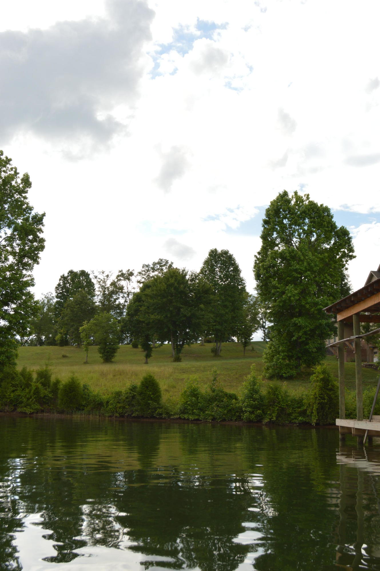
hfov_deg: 34.1
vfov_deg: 49.6
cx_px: 190
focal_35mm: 39
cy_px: 286
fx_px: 619
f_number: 7.1
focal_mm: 26
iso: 100
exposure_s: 1/200
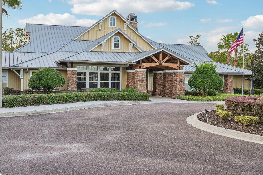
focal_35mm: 39
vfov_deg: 34.1
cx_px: 114
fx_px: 285
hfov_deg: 49.4
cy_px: 71
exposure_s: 1/25
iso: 400
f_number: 8
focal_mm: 30
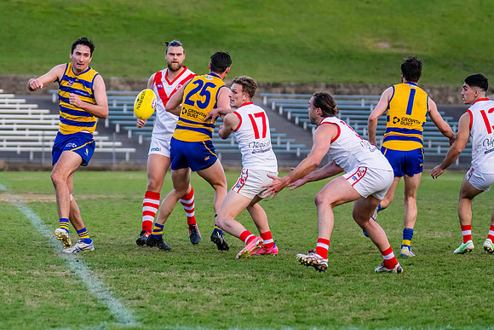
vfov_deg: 5.2
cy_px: 111
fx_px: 3630
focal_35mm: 265
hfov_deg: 7.8
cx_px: 110
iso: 1800
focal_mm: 170
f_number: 4
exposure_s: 1/1600
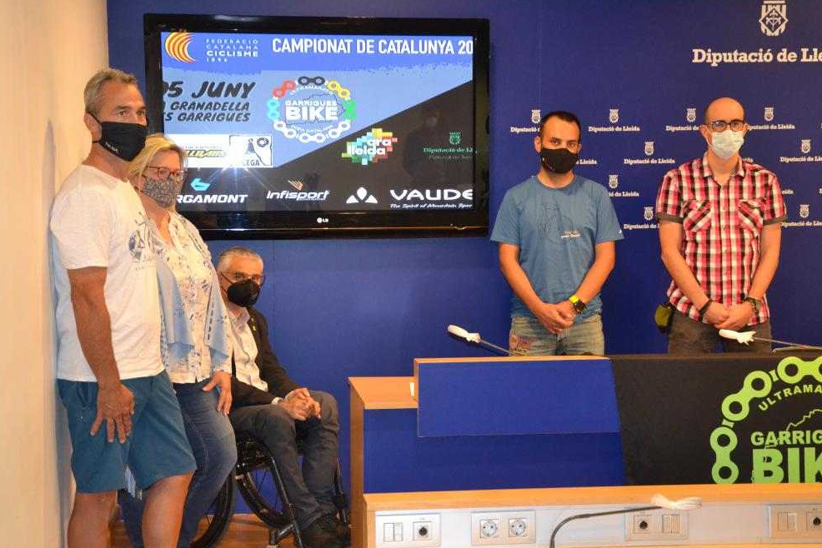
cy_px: 281
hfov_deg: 36.5
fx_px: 1245
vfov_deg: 24.8
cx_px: 409
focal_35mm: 55
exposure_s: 1/60
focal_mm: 35
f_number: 4.5
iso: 3200
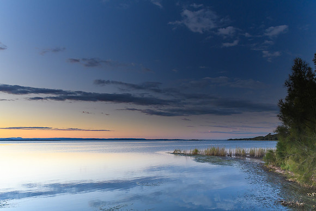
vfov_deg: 52.5
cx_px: 158
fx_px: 214
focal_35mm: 24
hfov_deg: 73.0
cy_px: 106
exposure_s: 1/25
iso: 400
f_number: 6.3
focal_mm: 16
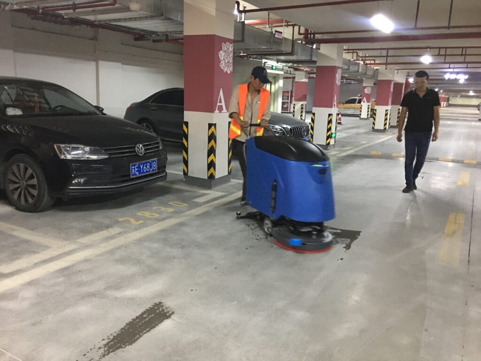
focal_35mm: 29
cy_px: 180
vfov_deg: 48.2
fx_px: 403
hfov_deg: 61.7
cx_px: 240
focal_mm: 4.15
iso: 125
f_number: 2.2
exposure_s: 1/4
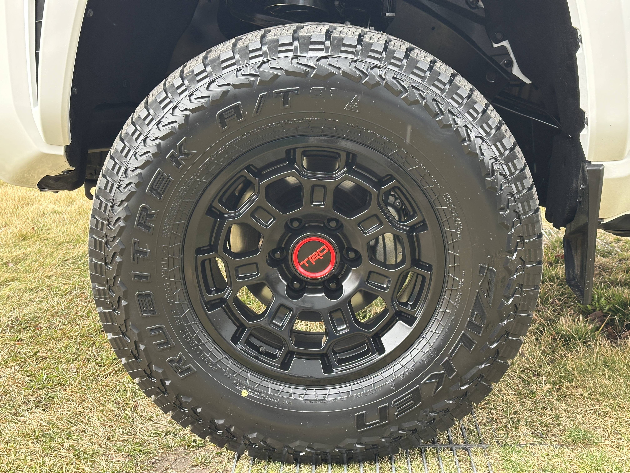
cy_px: 236
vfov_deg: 30.3
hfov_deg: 39.7
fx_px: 874
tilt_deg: -17.2
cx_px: 315
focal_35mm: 48
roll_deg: +0.8
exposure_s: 1/64
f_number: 1.78
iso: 80
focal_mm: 6.86
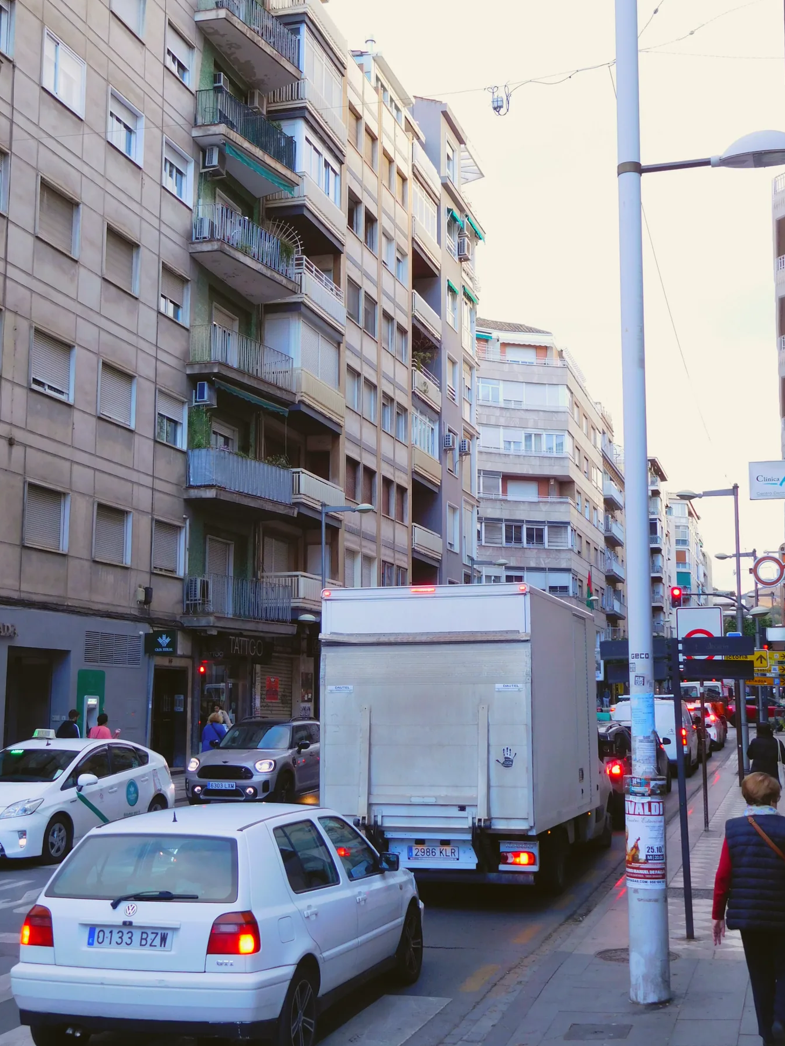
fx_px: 1300
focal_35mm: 43
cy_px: 505
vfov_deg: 43.8
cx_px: 374
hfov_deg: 33.6
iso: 125
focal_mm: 7.1
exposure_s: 1/50
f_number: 3.9
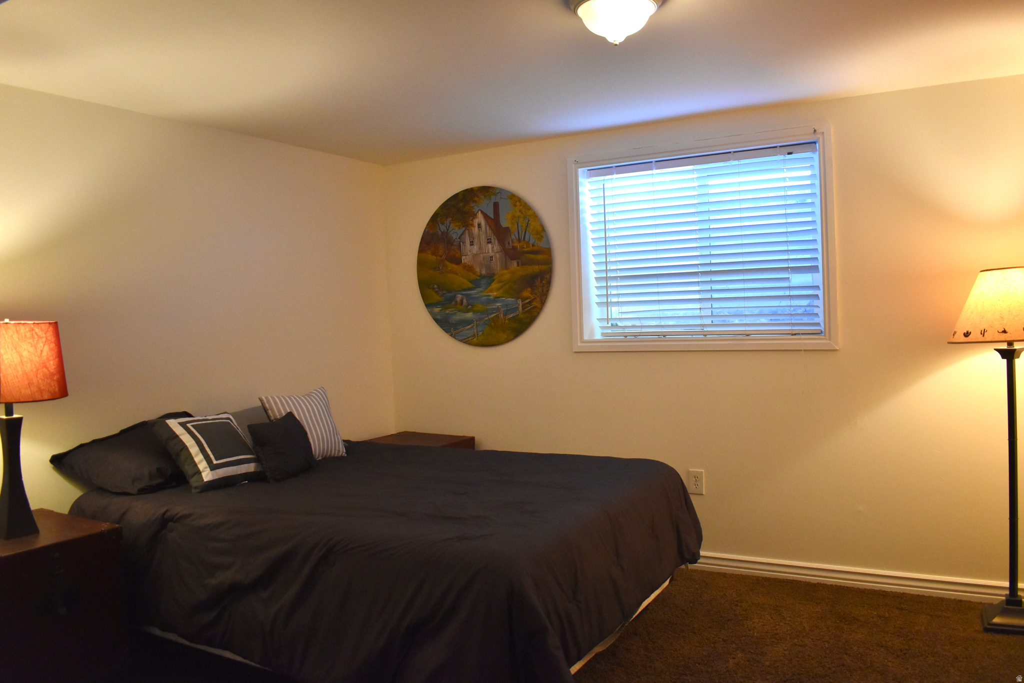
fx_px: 768
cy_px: 342
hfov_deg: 67.4
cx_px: 512
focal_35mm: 27
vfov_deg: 47.9
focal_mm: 18
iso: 1600
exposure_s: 1/125
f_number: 3.5
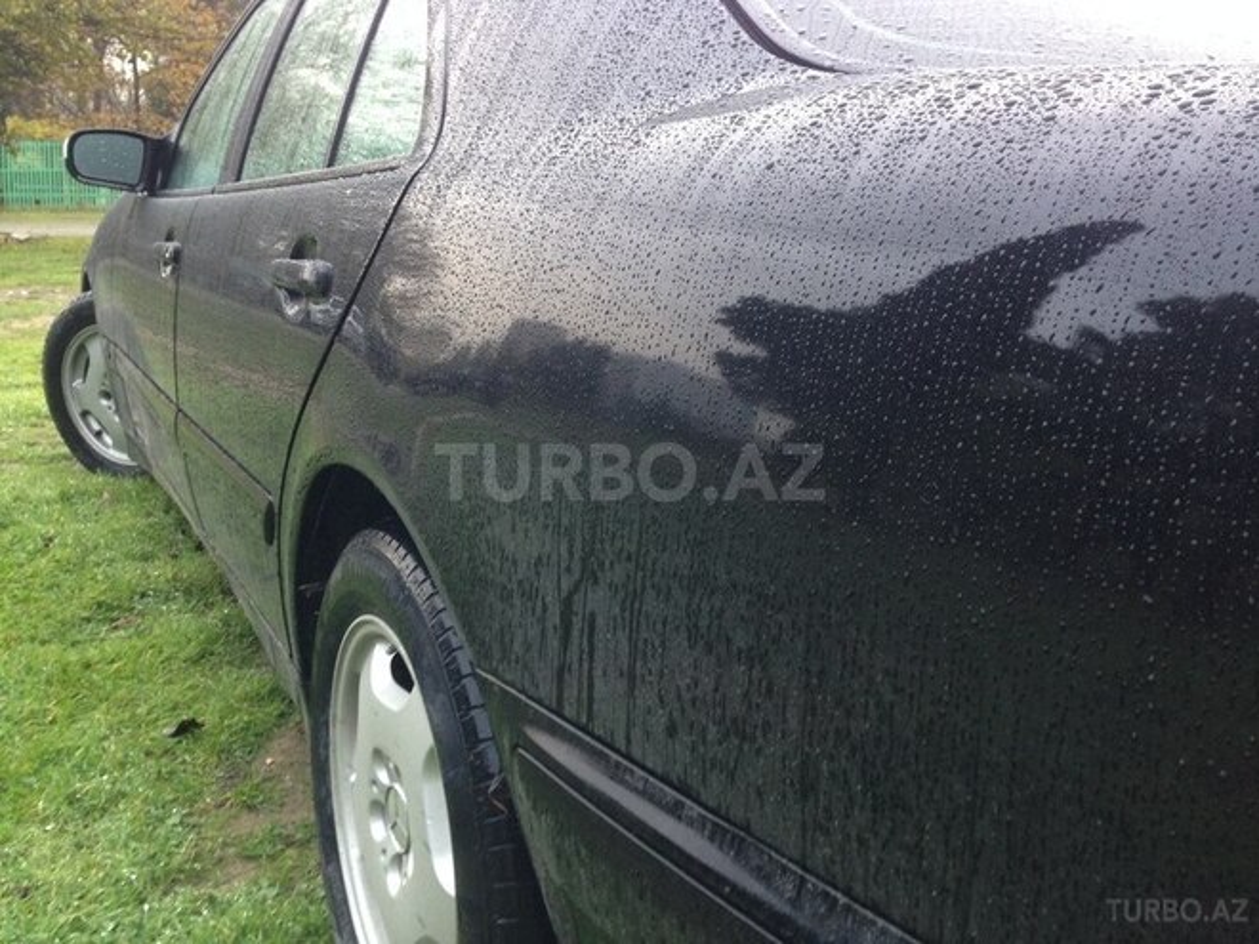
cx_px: 630
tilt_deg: -12.6
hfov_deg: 55.4
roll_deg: -2.9
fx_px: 1200
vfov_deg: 42.9
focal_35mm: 33
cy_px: 472
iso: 125
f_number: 2.4
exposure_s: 1/20
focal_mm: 4.12
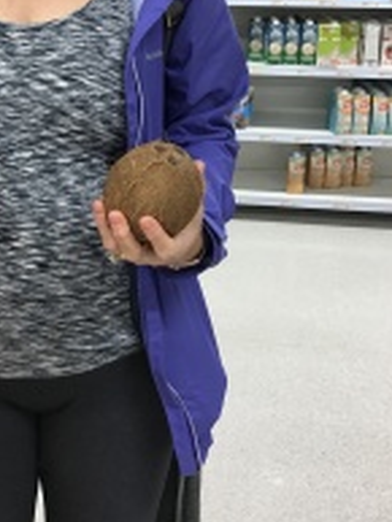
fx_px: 799
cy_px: 111
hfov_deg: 26.6
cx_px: 41
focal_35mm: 53
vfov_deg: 35.1
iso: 32
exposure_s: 1/33
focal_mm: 3.99
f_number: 1.8
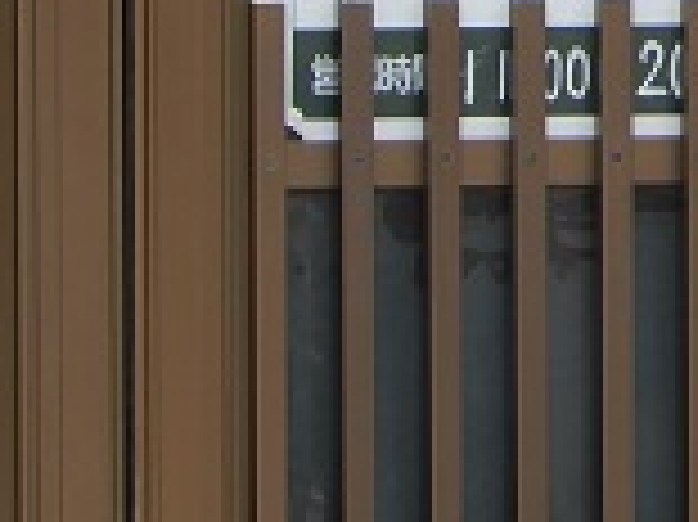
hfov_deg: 2.4
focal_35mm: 812
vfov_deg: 1.8
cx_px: 991
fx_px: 16361
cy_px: -443
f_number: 5.6
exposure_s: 1/60
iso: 80
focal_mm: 32.1
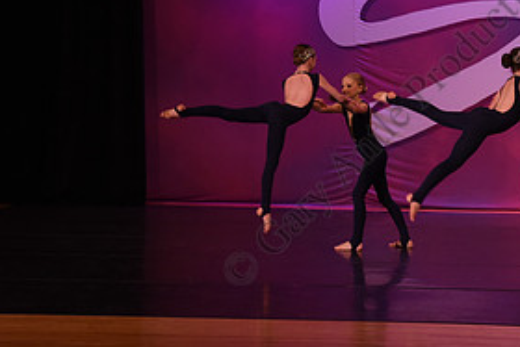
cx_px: 401
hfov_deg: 11.6
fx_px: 2543
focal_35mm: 176
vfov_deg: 7.8
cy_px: 116
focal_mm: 85
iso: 2000
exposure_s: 1/320
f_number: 5
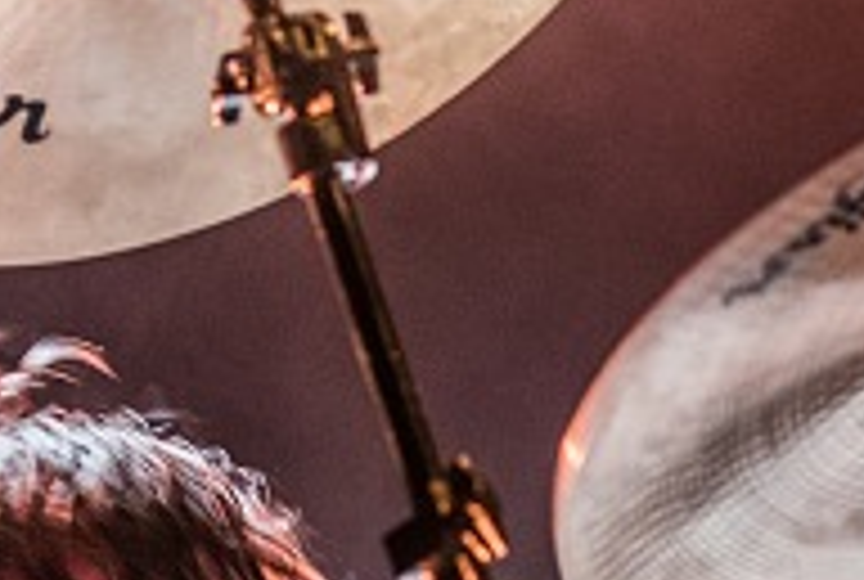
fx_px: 6303
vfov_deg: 5.2
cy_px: 749
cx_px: 162
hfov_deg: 7.8
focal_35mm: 262
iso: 2500
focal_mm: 70
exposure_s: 1/100
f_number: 2.8
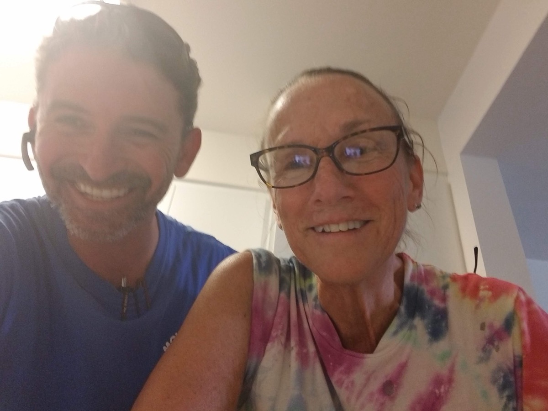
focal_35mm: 25
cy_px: 206
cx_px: 274
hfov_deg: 69.4
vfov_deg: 54.9
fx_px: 396
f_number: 1.7
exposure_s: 1/40
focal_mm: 2.95
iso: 160
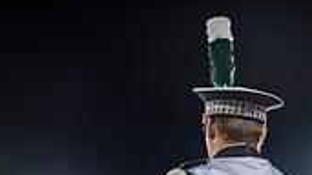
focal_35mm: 66
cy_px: 332
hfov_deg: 31.8
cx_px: 195
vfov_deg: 15.3
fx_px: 546
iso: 1250
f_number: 3.2
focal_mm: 24
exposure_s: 1/500
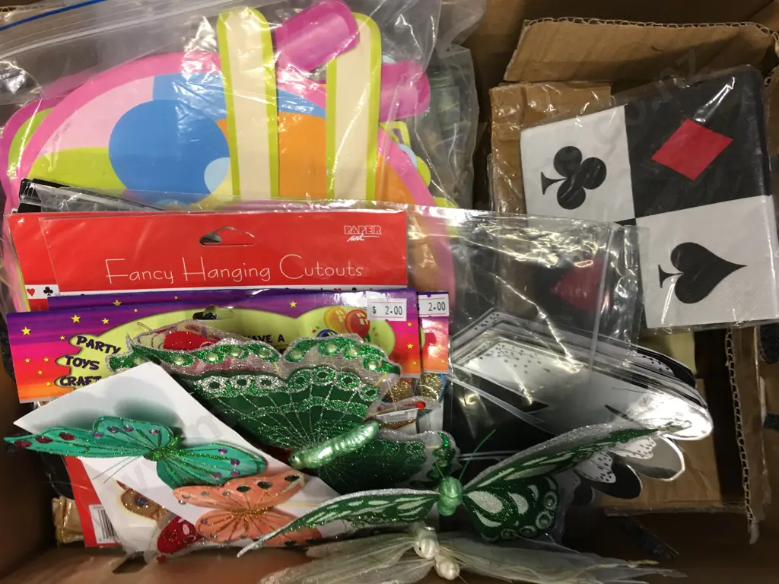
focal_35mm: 29
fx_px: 653
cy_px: 292
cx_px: 390
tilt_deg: -88.2
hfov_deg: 61.7
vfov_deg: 48.2
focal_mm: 4.15
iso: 40
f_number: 2.2
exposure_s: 1/17
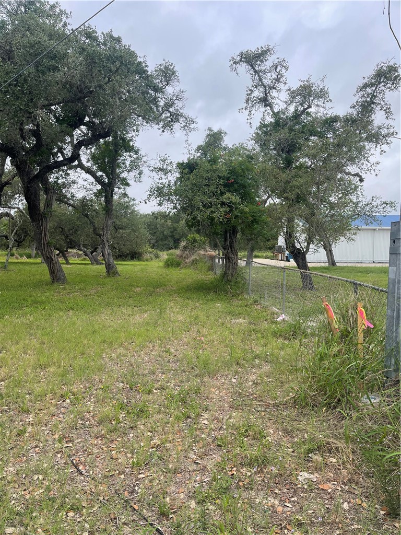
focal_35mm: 25
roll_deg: -0.3
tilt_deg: -3.9
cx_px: 200
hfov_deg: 54.9
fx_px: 386
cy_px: 268
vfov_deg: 69.4
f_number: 1.6
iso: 32
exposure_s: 1/916
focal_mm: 5.1
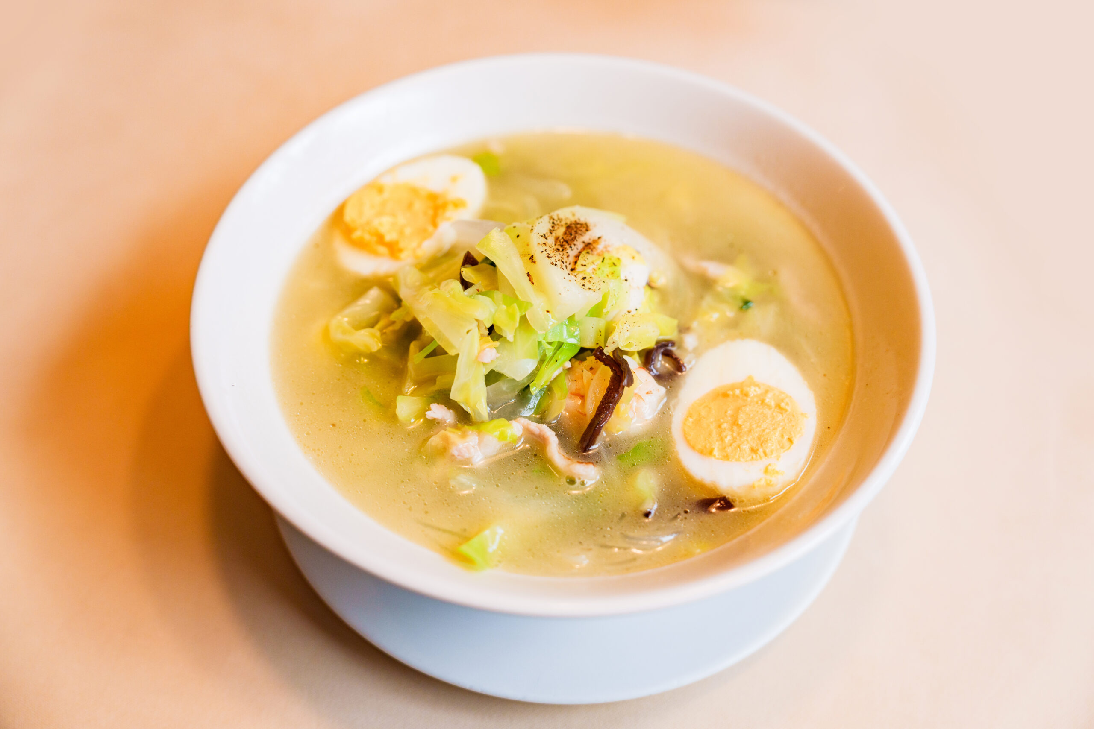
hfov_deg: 46.4
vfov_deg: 31.9
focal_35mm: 42
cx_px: 547
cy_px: 364
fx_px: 1276
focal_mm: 42
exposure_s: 1/640
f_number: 2.8
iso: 400
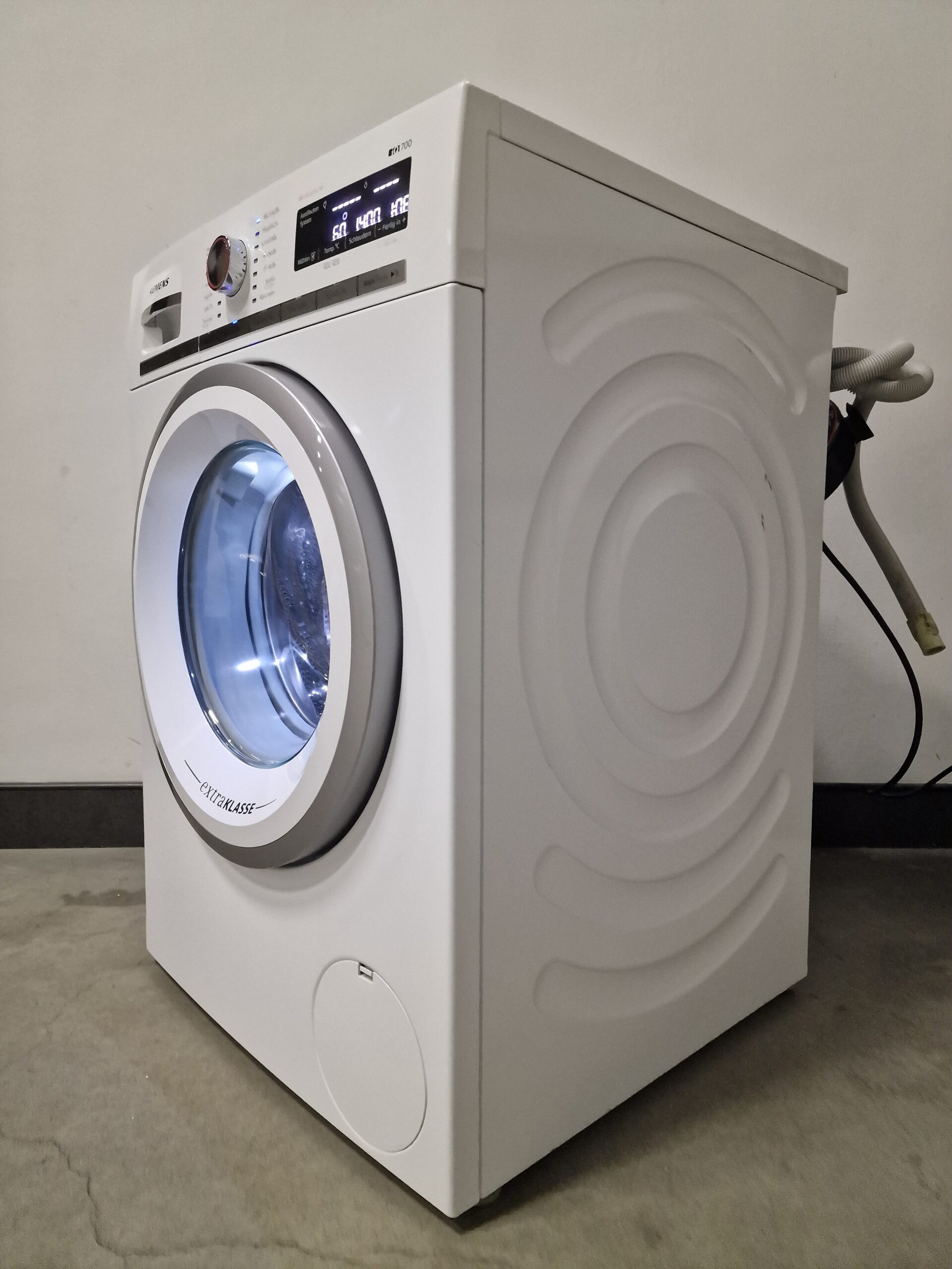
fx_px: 843
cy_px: 634
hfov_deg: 58.9
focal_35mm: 23
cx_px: 476
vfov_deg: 73.9
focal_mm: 6.4
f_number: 1.8
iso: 640
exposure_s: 1/50
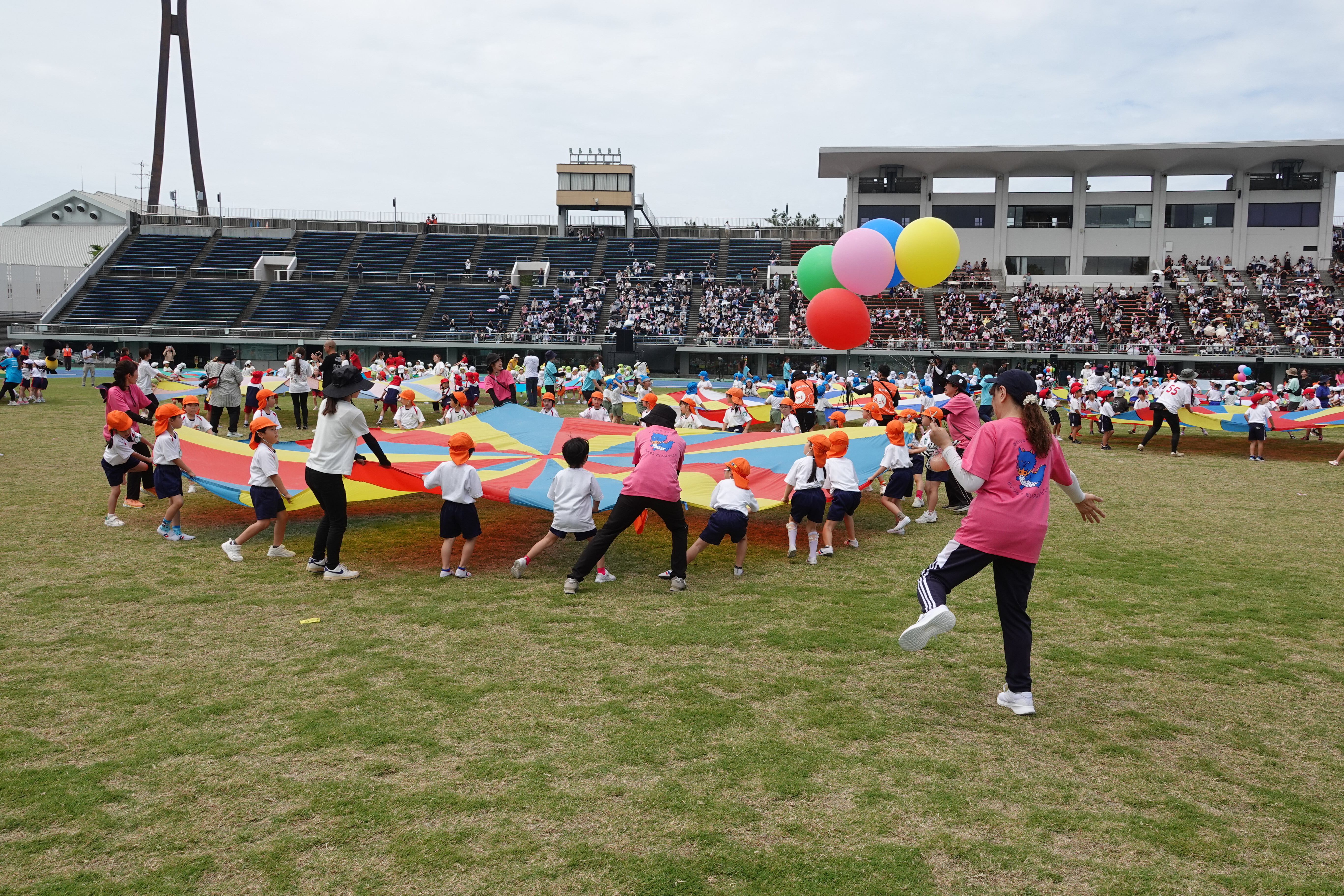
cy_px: 448
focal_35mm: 29
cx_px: 672
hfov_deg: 63.7
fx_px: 1083
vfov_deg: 45.0
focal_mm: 10.59
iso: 100
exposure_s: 1/1000
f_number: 4
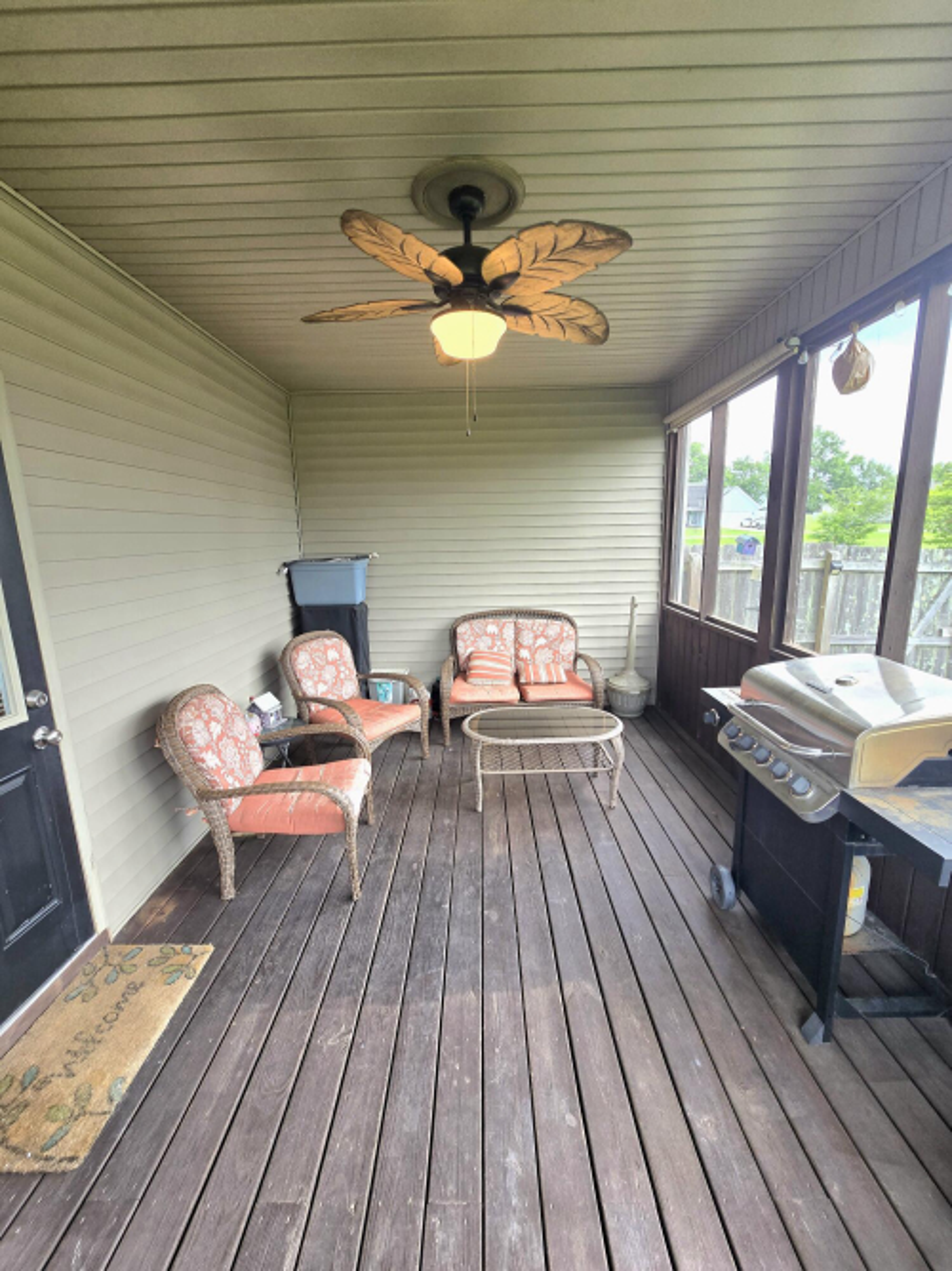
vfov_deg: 106.2
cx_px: 476
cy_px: 636
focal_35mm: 13
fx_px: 477
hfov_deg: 89.9
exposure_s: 1/120
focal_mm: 2.2
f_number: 2.2
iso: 80
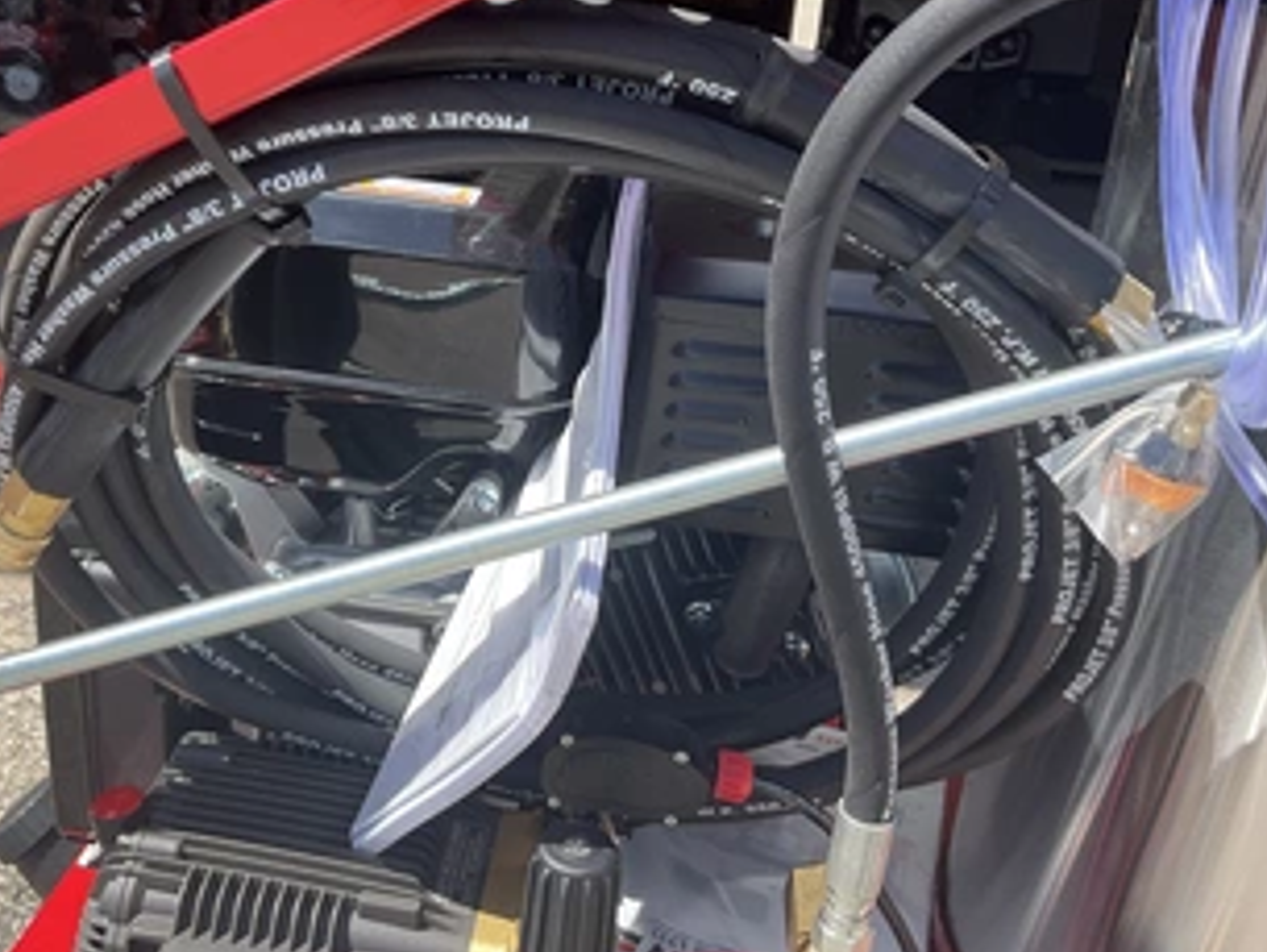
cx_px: 503
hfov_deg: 48.6
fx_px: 1391
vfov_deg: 37.6
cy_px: 395
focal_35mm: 38
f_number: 1.8
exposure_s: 1/574
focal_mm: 3
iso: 25
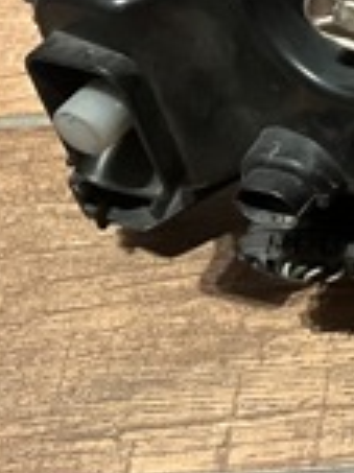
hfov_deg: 10.9
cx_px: 905
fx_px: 1502
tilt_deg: -48.7
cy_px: 186
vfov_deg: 17.9
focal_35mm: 110
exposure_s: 1/33
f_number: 1.5
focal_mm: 5.7
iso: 500
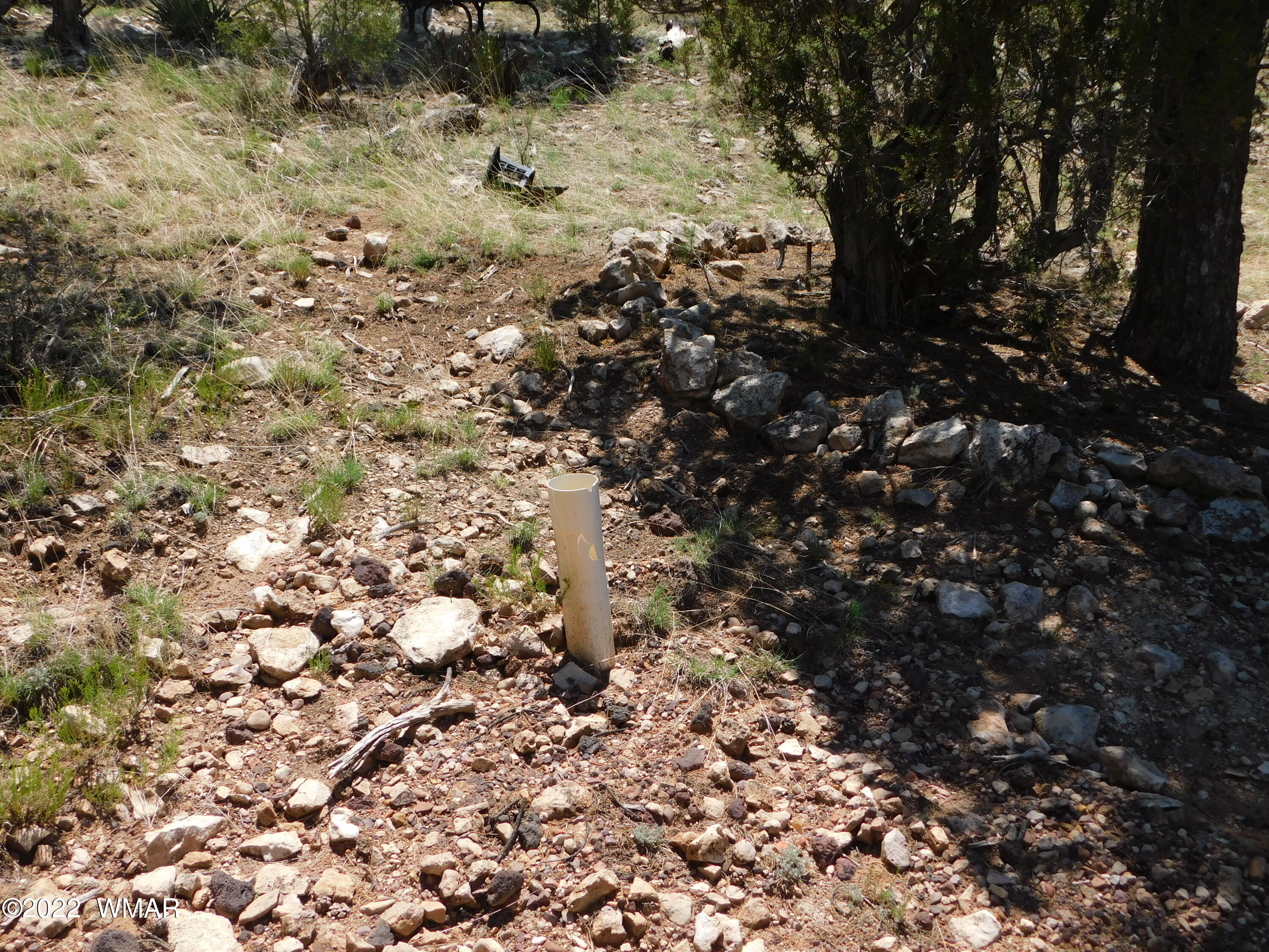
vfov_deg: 39.7
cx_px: 634
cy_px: 476
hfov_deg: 51.4
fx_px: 1320
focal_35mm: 36
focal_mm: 6.3
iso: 125
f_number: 3.5
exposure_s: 1/1000
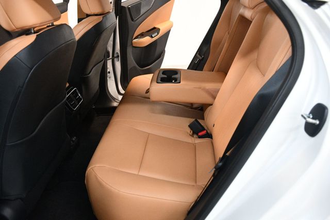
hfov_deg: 62.0
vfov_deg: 43.6
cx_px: 165
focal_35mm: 30
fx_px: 275
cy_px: 110
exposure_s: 1/80
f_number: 3.5
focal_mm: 20
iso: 3200
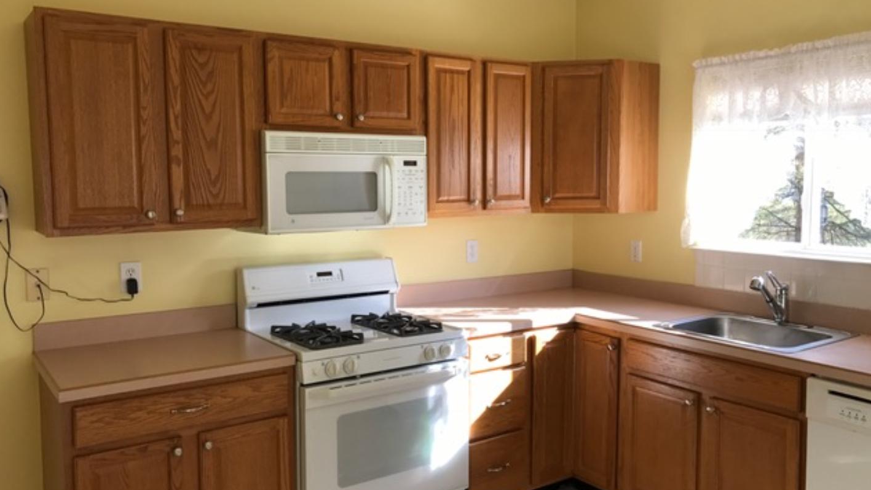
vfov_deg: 37.8
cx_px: 438
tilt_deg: -4.6
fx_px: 716
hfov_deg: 62.6
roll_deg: +0.4
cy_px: 240
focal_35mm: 31
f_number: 1.8
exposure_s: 1/129
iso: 20
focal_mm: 3.99
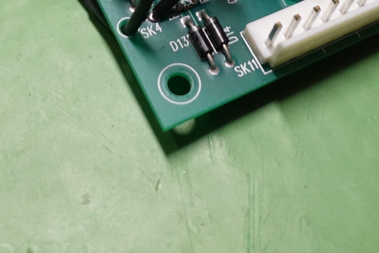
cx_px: 141
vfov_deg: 16.5
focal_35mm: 76
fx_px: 800
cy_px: -113
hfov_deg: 26.6
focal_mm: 8.8
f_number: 1.8
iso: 500
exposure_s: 1/30
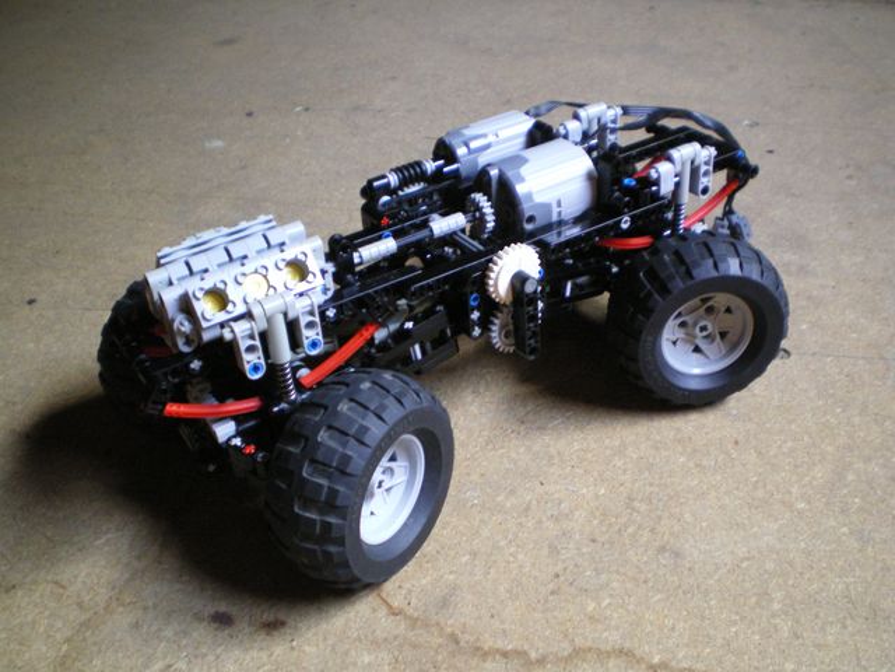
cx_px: 448
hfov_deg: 49.0
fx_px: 982
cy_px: 336
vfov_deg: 37.7
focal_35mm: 38
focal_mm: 6.3
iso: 400
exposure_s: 1/20
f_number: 3.1
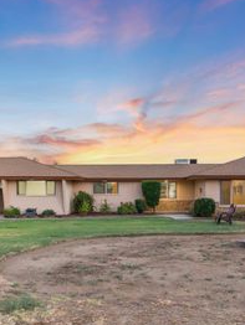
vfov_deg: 42.8
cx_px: 149
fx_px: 415
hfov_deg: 32.8
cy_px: 190
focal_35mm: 44
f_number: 2.8
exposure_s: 1/160
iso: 1250
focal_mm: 24
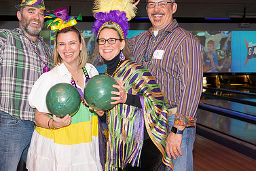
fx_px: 427
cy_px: 68
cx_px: 88
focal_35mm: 60
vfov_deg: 22.6
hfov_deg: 33.1
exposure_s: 1/60
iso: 1600
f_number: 5.6
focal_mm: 39
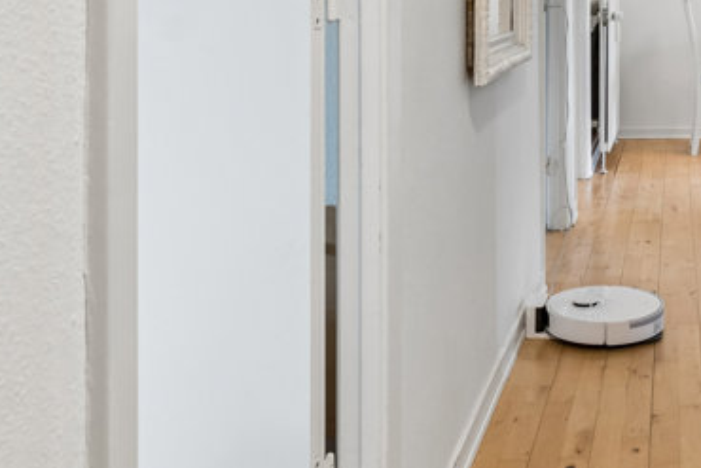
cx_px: 699
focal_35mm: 55
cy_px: 1
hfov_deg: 33.2
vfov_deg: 23.6
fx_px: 1073
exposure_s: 1/1.67
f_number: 8
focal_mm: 17
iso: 200
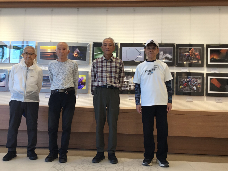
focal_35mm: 34
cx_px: 109
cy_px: 84
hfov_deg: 53.9
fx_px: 224
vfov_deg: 41.8
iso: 32
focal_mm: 3.3
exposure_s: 1/60
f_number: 2.4
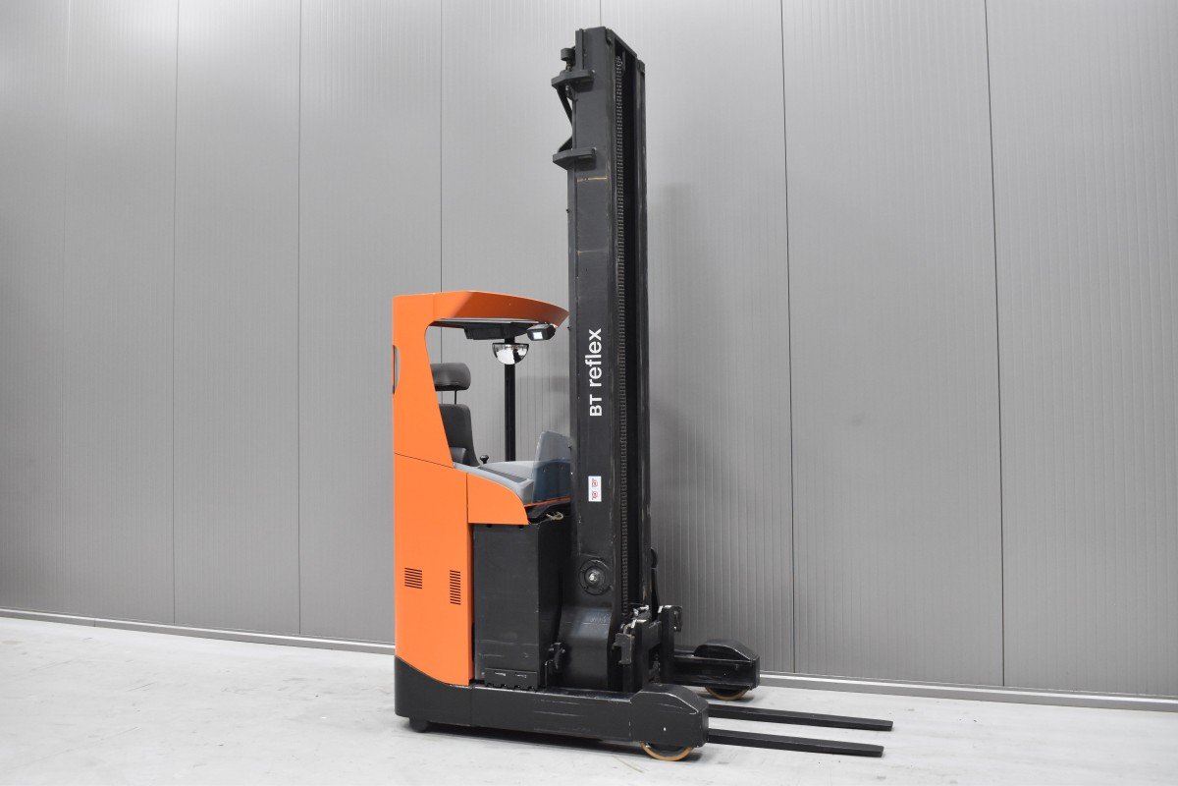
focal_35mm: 32
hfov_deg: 59.5
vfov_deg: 41.7
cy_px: 393
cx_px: 589
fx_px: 1031
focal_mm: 21
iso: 1600
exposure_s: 1/30
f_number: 5
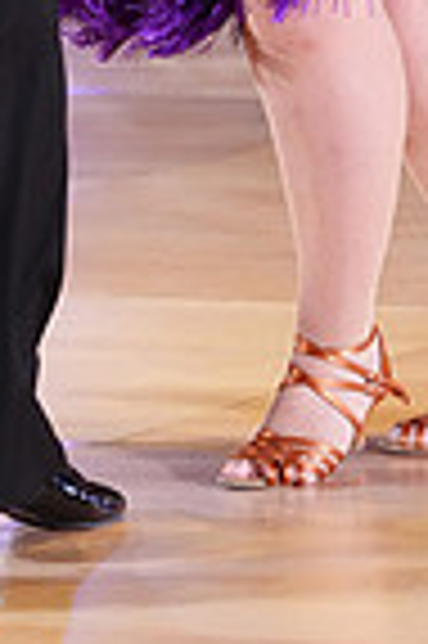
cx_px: 11
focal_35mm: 533
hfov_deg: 2.6
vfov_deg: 3.8
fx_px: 9528
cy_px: -509
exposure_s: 1/320
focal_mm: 131
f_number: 4
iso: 3200
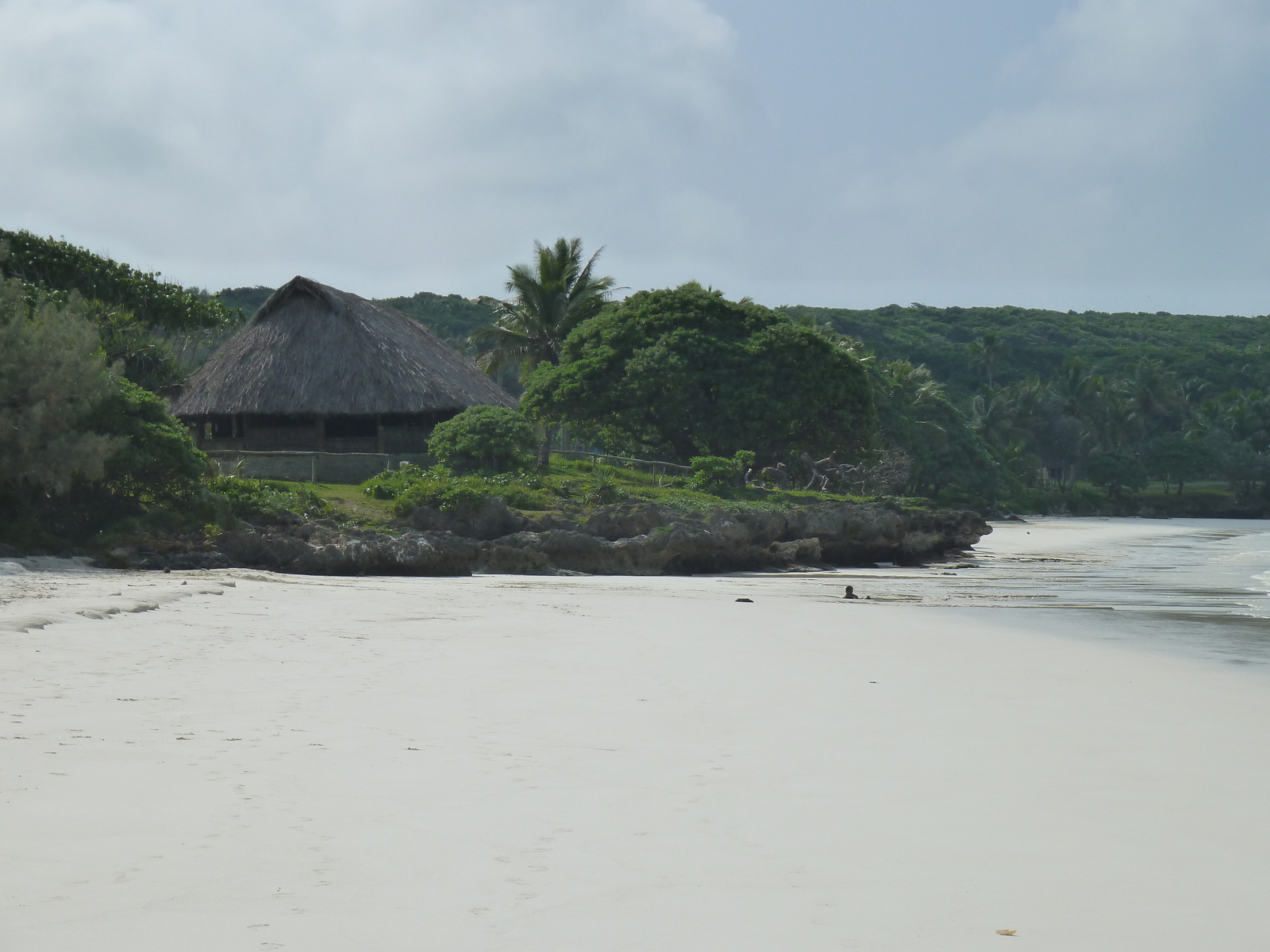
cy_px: 476
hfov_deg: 18.9
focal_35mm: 104
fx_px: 3816
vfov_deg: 14.2
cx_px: 635
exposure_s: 1/1000
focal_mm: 17
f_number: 5.6
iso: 125
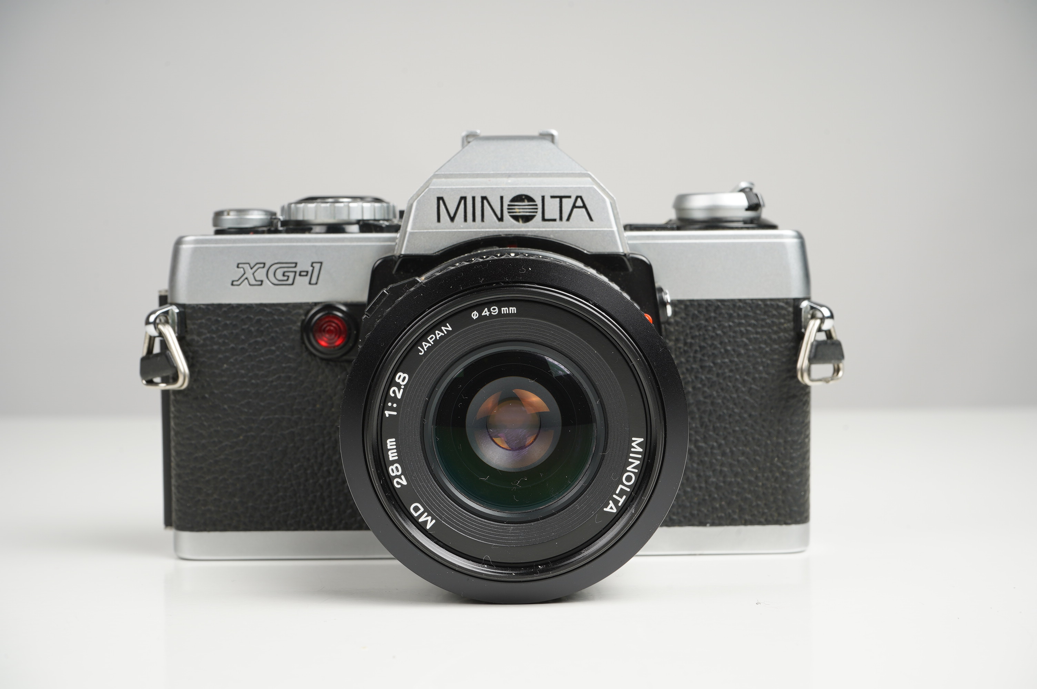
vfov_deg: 25.0
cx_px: 518
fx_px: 1554
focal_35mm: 54
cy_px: 344
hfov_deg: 36.9
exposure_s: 1/160
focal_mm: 54
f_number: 14
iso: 160
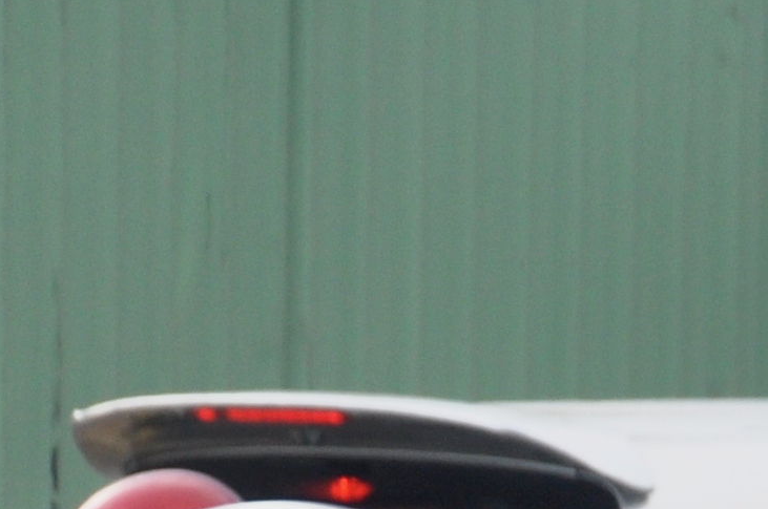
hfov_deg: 5.8
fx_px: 7498
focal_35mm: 352
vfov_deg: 3.8
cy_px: 1115
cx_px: 1004
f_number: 4.5
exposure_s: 1/100
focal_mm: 40
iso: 400
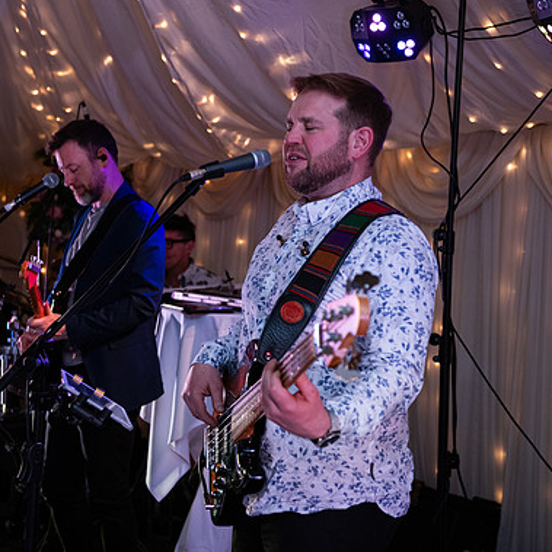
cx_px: 272
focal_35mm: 65
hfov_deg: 26.5
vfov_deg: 26.5
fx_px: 1173
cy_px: 272
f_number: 3.5
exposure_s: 1/160
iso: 1000
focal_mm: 50
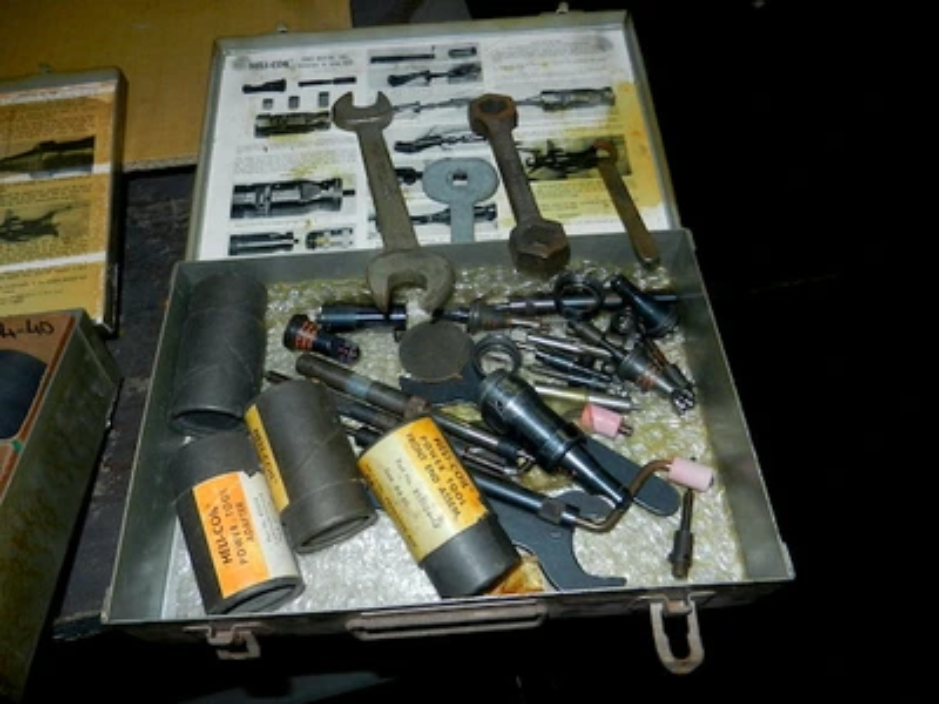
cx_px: 470
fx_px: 678
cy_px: 352
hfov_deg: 69.4
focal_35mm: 25
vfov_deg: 54.9
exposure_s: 1/30
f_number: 3.5
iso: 200
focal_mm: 4.5
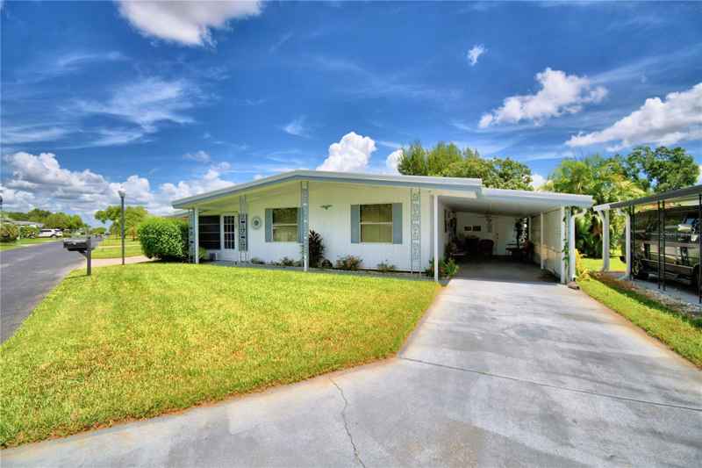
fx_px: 292
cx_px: 351
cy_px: 234
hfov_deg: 100.4
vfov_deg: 77.3
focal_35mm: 15
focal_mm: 10
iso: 100
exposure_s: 1/2000
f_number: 4.5
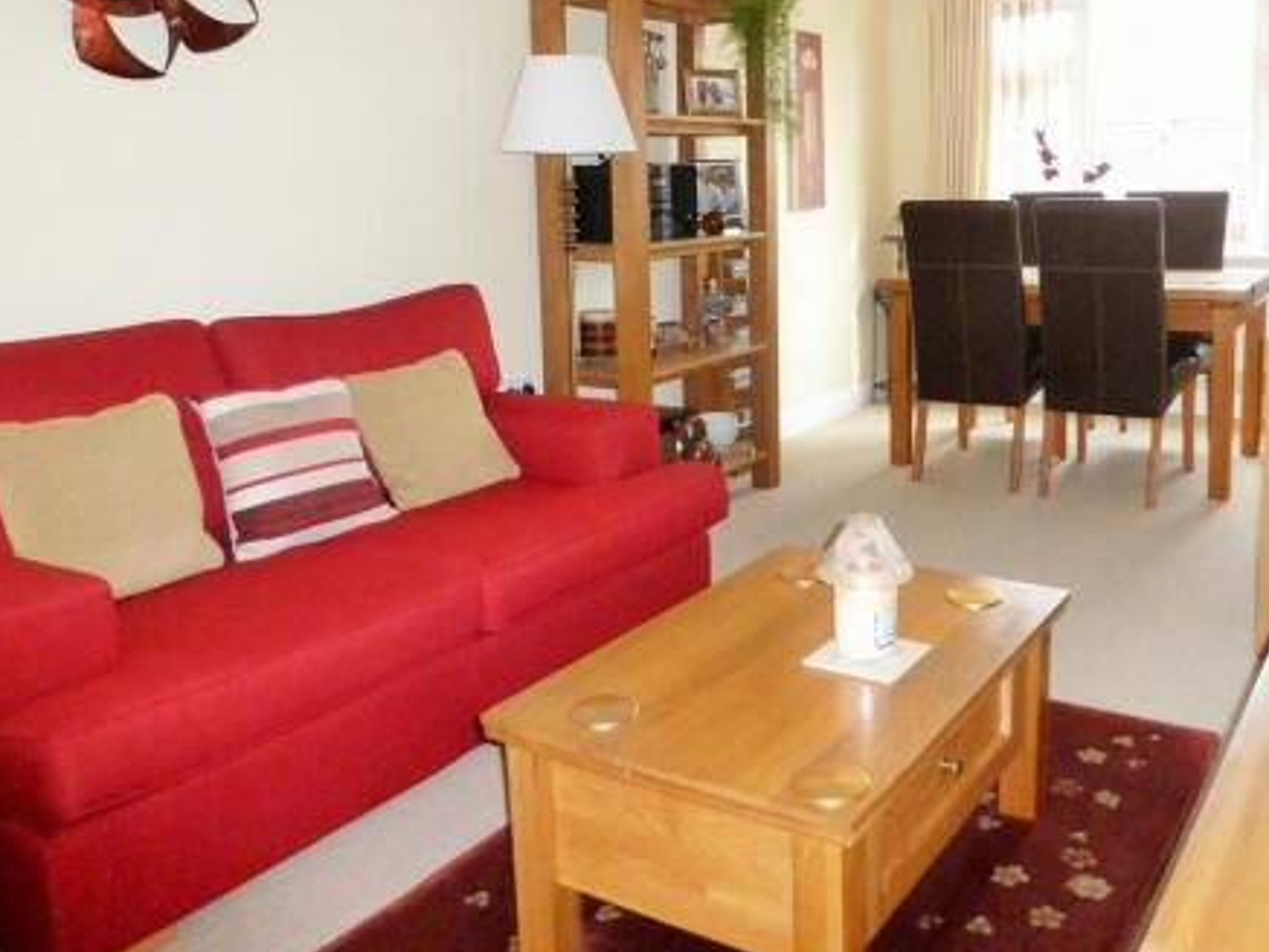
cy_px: 356
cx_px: 745
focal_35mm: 32
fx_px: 1173
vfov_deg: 43.8
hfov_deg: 56.5
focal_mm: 4.3
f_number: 3.3
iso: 500
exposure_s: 1/60
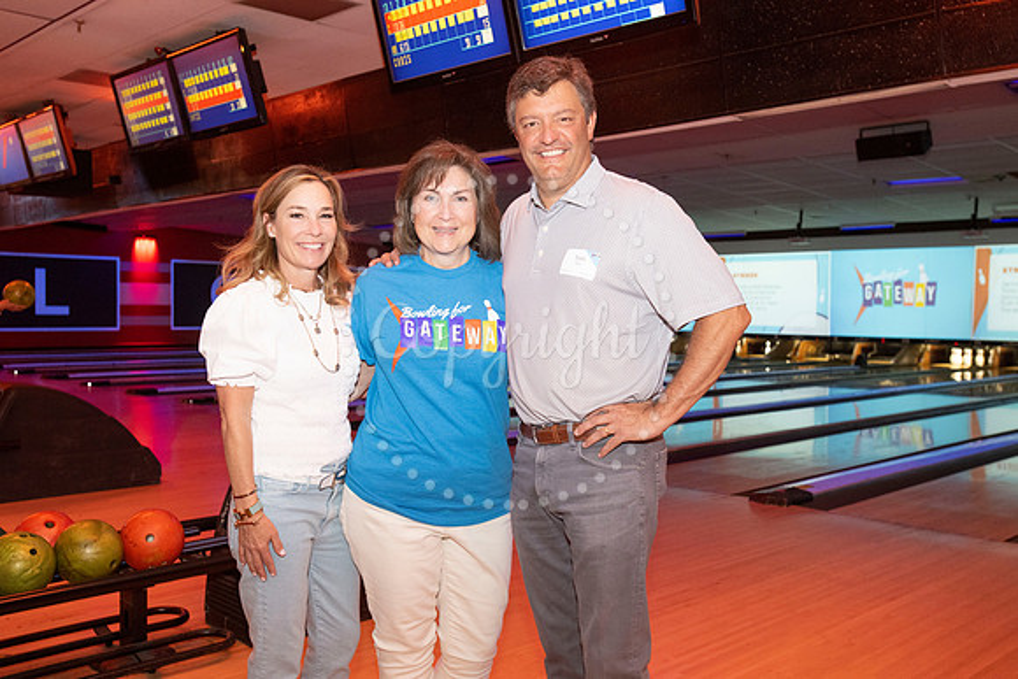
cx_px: 509
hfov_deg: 54.4
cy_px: 340
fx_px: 990
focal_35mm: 35
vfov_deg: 37.9
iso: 2500
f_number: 5.6
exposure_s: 1/80
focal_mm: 35
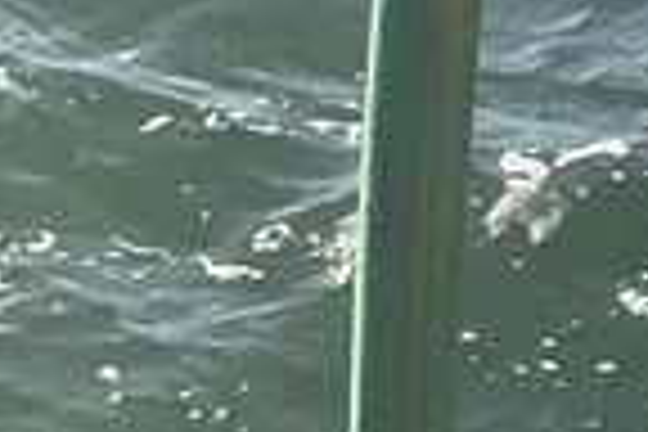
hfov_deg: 10.5
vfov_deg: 7.2
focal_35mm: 179
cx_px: 1292
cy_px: -639
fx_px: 3222
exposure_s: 1/1377
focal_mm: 3
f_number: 1.8
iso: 25
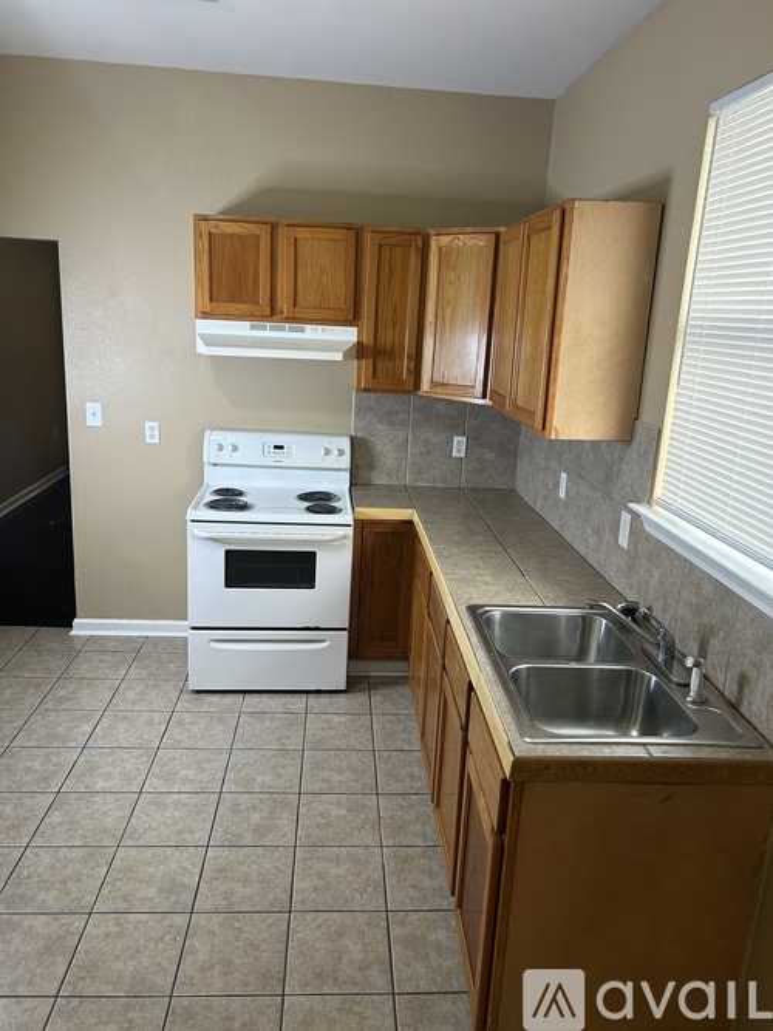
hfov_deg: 53.0
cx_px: 386
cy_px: 516
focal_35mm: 26
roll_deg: -3.6
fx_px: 774
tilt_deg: -15.1
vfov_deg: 67.3
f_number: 1.5
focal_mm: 5.7
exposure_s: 1/60
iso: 100
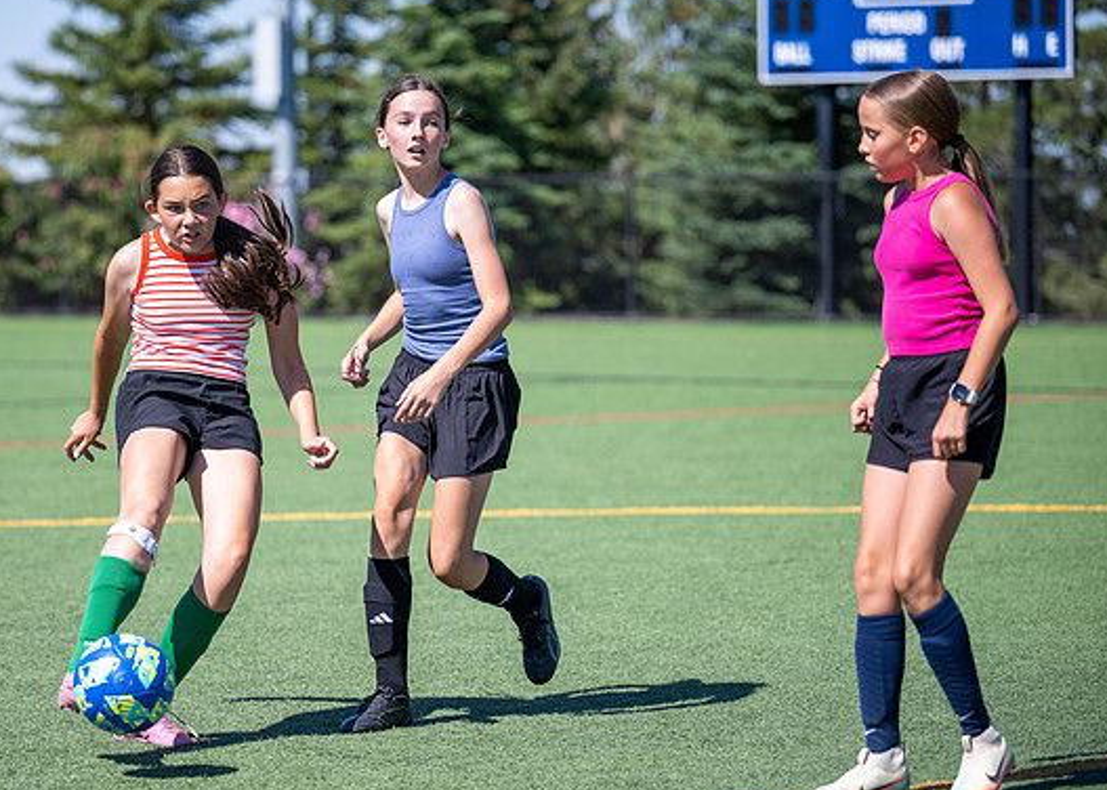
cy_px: 413
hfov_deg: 13.2
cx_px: 431
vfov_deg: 9.5
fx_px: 4777
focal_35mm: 152
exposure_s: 1/8000
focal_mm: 115
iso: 500
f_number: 2.8
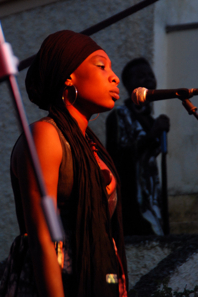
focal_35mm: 39
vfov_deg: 49.6
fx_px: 322
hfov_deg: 34.2
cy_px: 148
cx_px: 99
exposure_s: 1/80
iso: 640
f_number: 4
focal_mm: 26
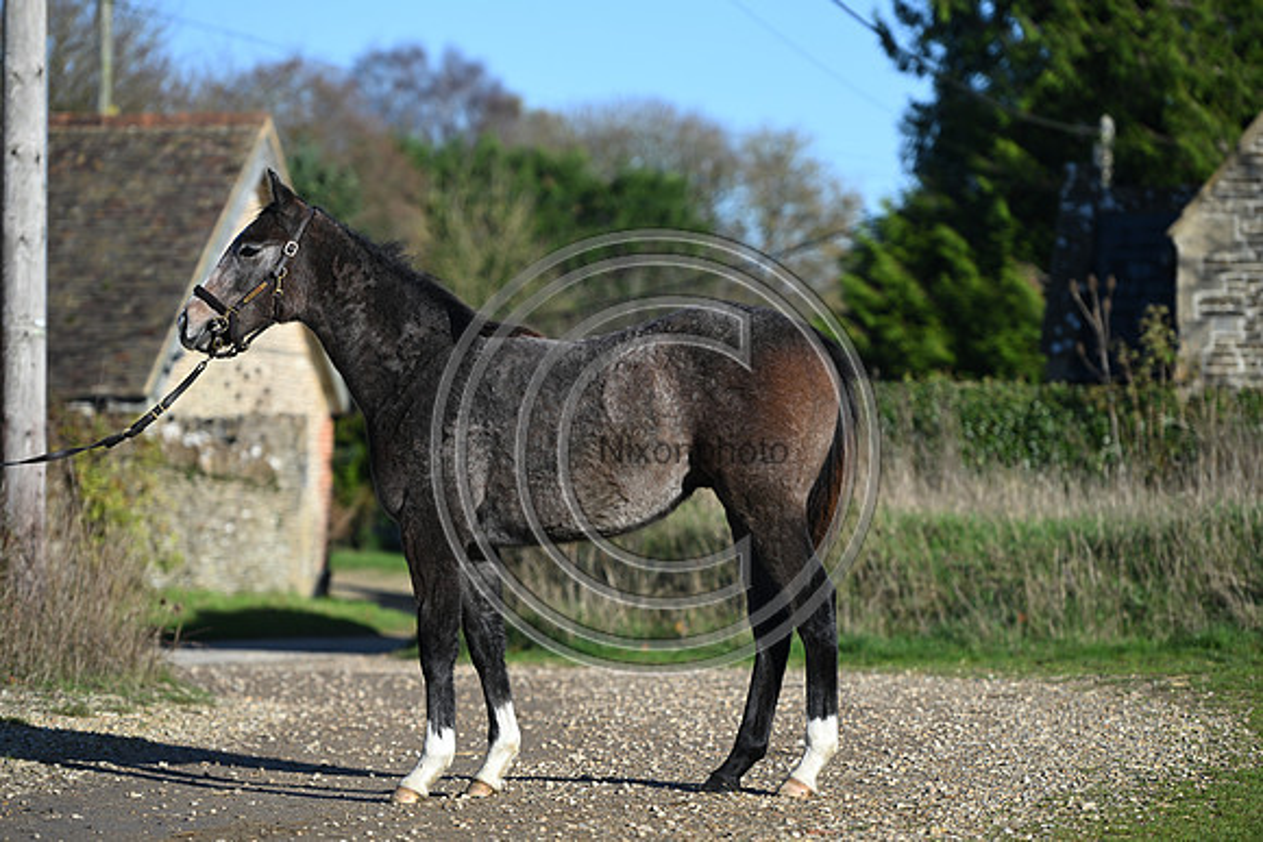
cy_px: 421
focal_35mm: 140
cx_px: 632
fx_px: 4913
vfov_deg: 9.8
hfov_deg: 14.7
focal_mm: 140
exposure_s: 1/1250
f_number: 3.5
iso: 110
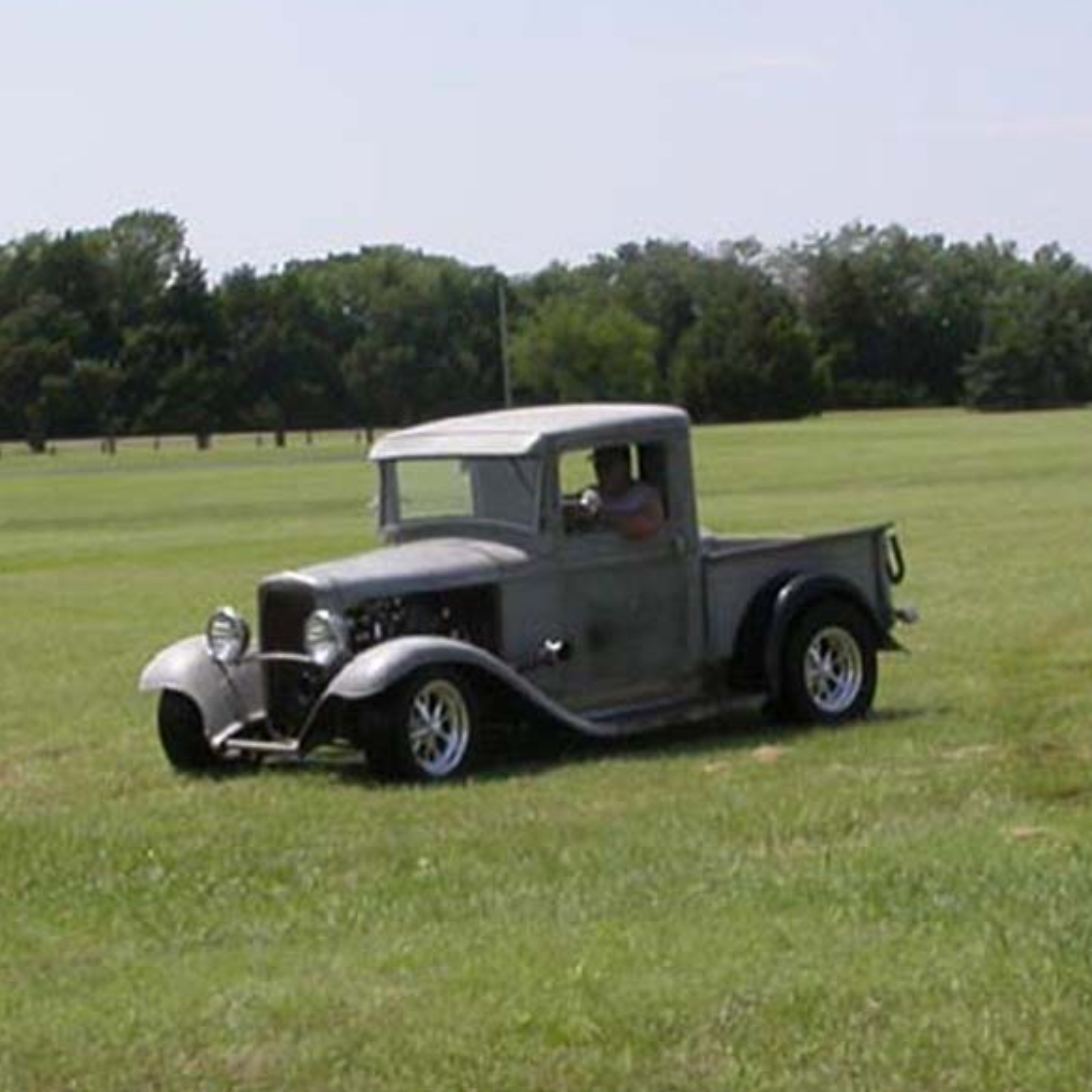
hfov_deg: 36.8
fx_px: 1642
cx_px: 538
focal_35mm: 46
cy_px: 538
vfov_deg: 36.8
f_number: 7.5
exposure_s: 1/334
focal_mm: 7.85
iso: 100
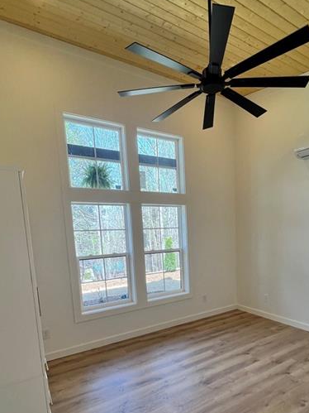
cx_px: 185
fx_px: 238
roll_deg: +1.5
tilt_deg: -7.5
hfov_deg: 65.3
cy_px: 267
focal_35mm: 20
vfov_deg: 79.7
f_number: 1.8
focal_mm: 1.57
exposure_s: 1/120
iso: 50
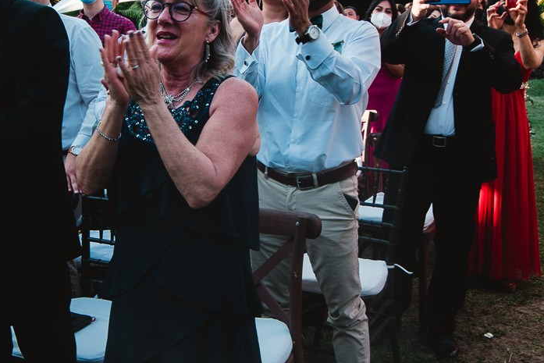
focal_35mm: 47
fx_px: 710
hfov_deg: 41.7
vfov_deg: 28.6
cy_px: 135
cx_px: 221
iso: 100
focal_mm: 16
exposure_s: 1/200
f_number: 3.5
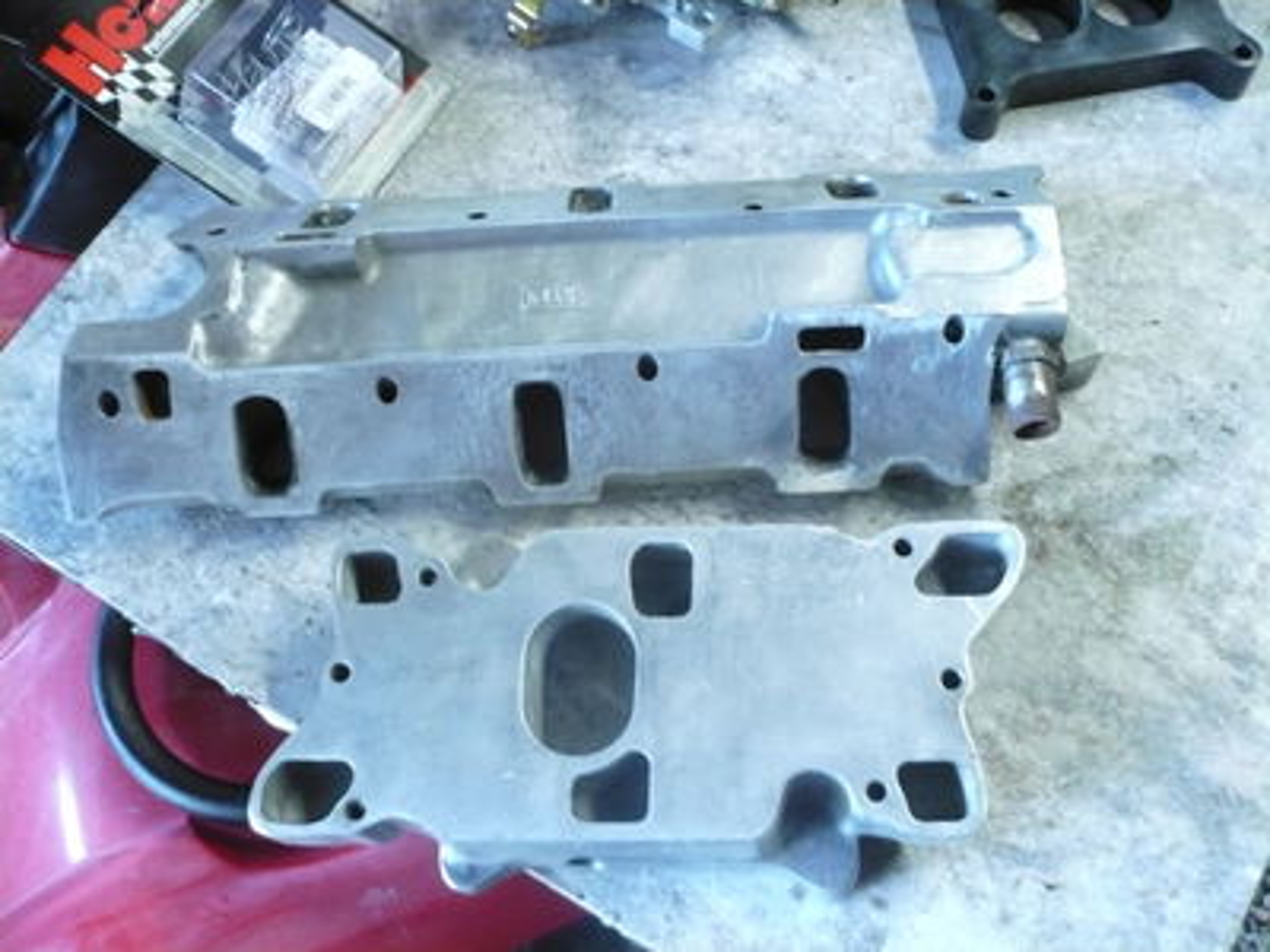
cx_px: 635
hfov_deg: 52.6
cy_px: 476
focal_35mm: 35
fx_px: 1284
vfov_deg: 40.7
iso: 400
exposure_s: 1/8
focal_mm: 5.8
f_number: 2.8
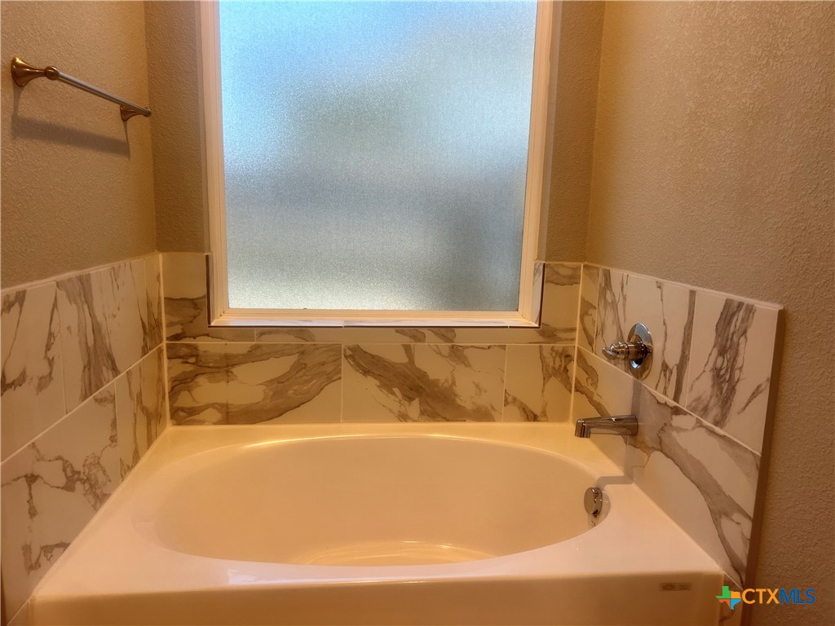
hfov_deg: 67.3
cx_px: 418
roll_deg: -1.8
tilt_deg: -11.6
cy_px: 313
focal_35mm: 26
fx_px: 627
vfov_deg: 53.1
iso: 80
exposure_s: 1/120
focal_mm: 5.7
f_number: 1.5
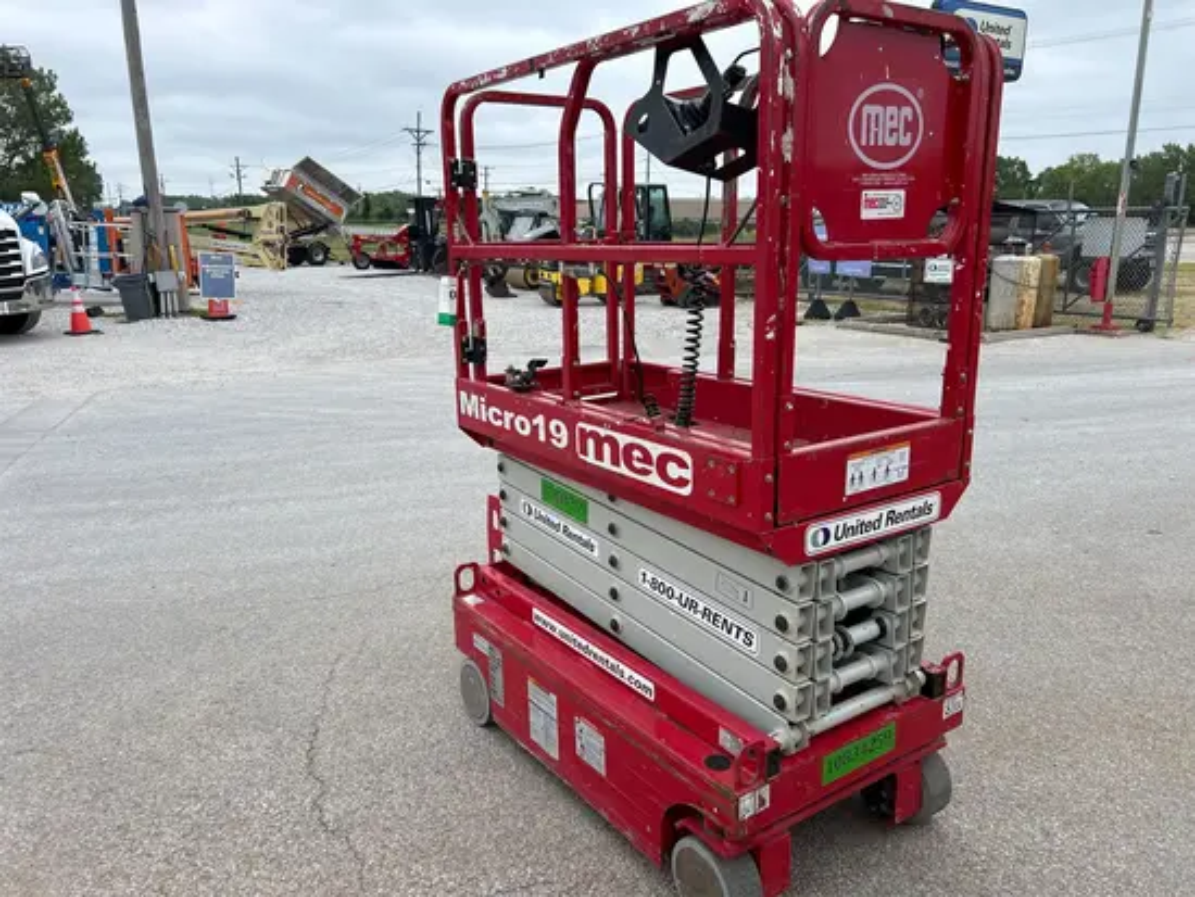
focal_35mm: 26
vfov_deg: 53.1
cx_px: 598
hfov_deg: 67.3
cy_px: 448
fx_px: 898
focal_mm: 5.7
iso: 50
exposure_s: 1/982
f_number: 1.5
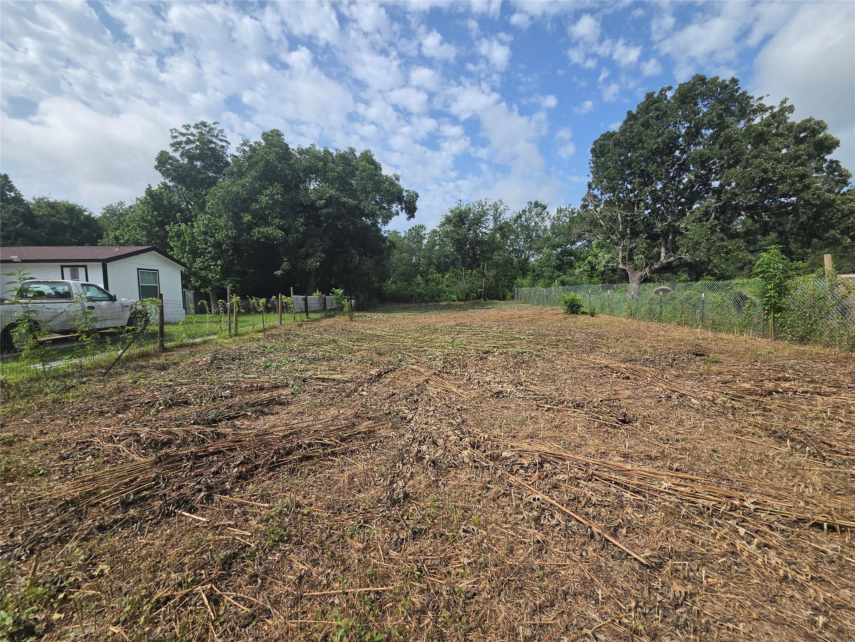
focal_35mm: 13
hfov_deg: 106.2
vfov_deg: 89.9
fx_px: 321
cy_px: 321
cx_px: 428
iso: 100
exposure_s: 1/3892
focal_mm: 2.2
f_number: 2.2
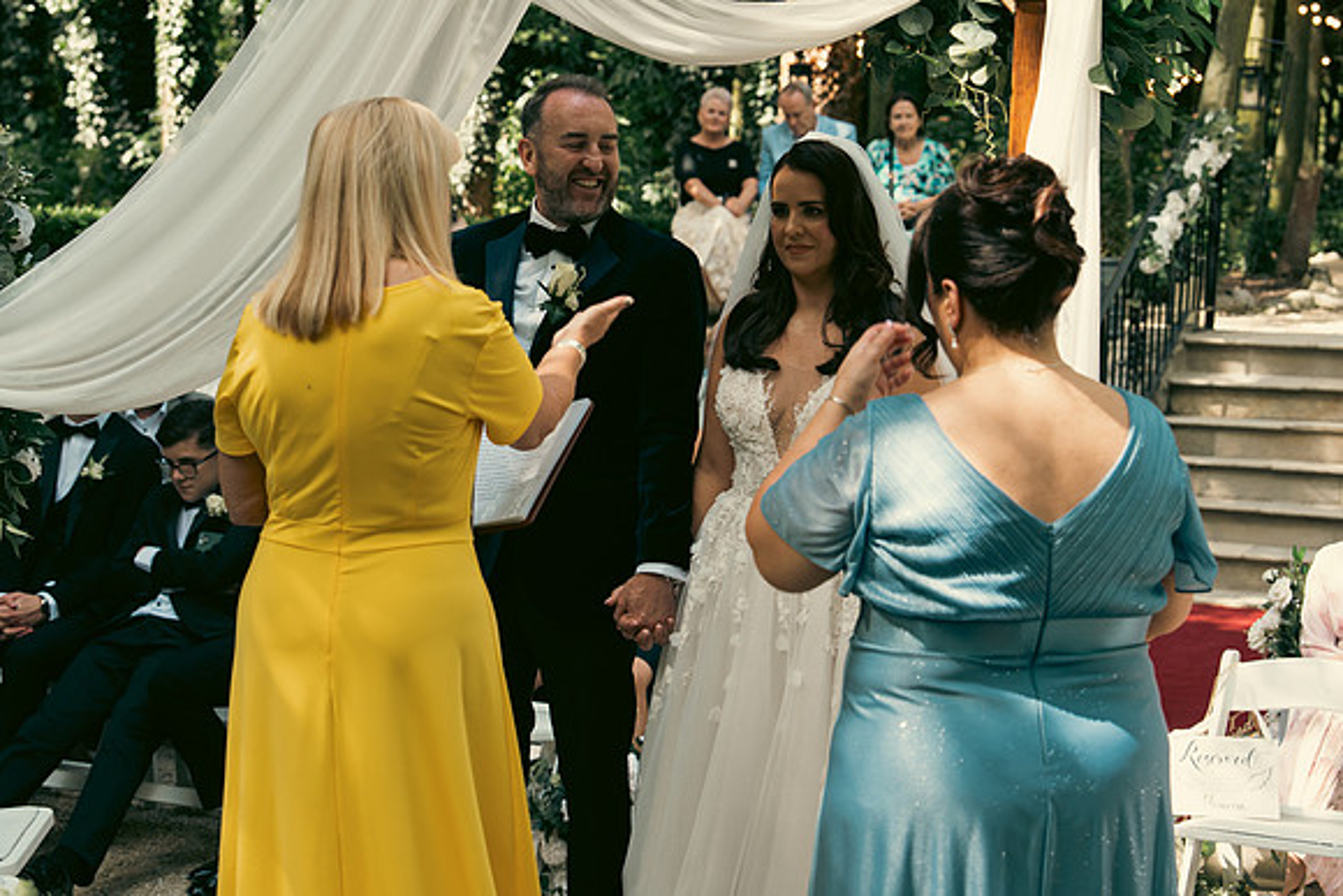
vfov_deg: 18.2
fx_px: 2798
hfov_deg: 27.0
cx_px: 672
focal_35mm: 75
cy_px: 448
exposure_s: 1/200
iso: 200
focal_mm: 50
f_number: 3.5
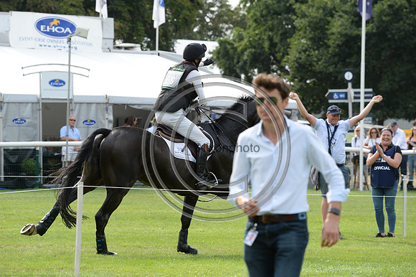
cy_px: 138
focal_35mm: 260
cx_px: 208
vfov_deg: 5.3
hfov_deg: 7.9
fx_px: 3003
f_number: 9
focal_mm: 260
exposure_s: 1/1000
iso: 1250
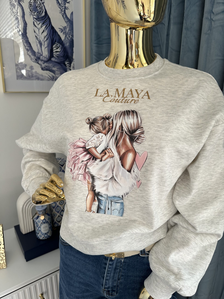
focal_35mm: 24
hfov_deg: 56.8
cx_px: 112
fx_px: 207
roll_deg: +0.0
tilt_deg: -18.1
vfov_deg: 71.6
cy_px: 150
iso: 50
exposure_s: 1/126
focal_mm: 6.86
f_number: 1.78
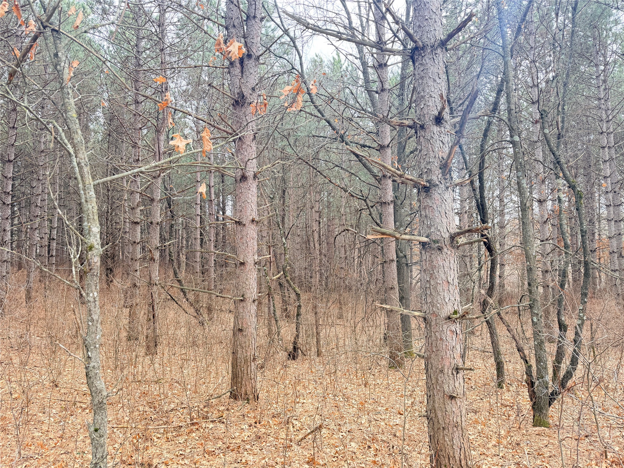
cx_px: 312
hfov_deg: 71.6
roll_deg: +0.0
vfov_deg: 56.8
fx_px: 433
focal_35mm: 24
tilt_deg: +3.1
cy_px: 234
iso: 80
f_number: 1.78
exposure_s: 1/171
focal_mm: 6.76
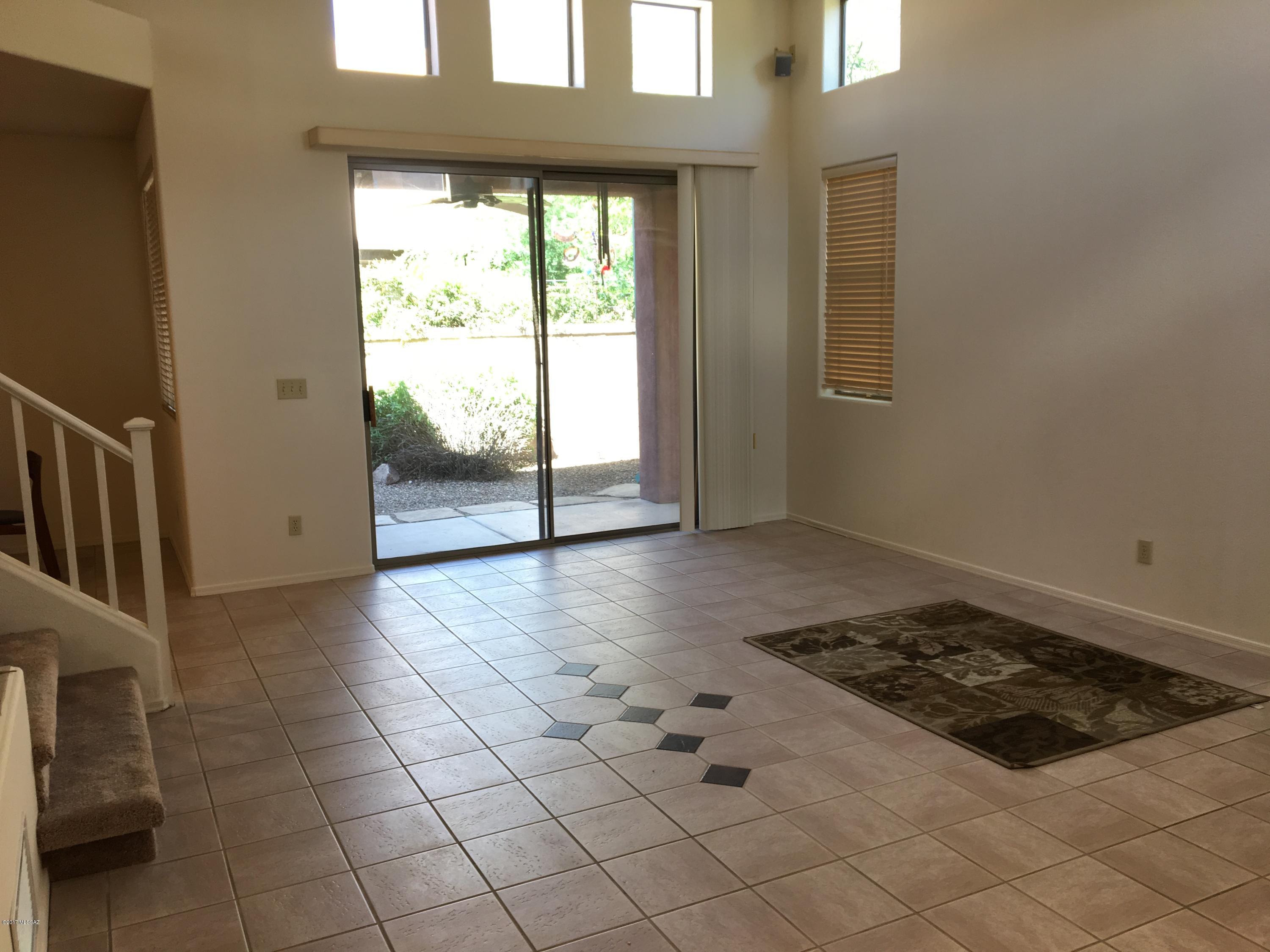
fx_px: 1064
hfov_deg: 61.7
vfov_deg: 48.2
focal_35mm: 29
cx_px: 635
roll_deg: +1.7
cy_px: 476
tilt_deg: -8.0
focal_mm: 4.15
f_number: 2.2
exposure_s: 1/30
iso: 32
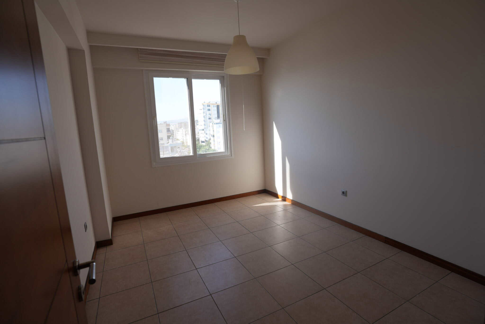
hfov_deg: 90.0
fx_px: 242
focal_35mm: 18
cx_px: 242
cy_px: 162
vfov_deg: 67.4
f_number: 4
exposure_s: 1/160
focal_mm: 18
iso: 100
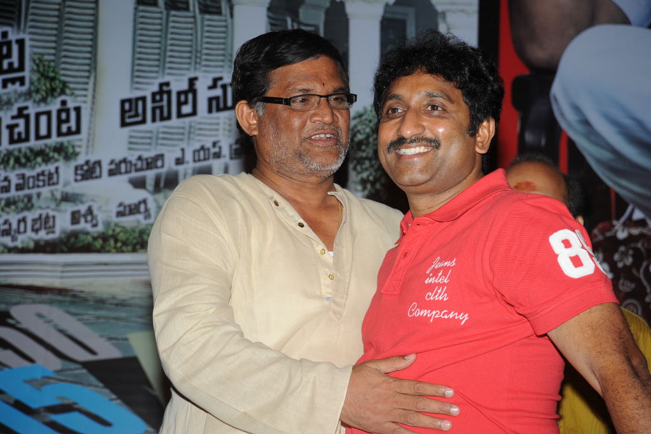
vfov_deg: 11.4
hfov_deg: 17.1
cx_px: 326
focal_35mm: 120
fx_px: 2169
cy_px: 217
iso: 400
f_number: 8
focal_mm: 120
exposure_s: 1/125
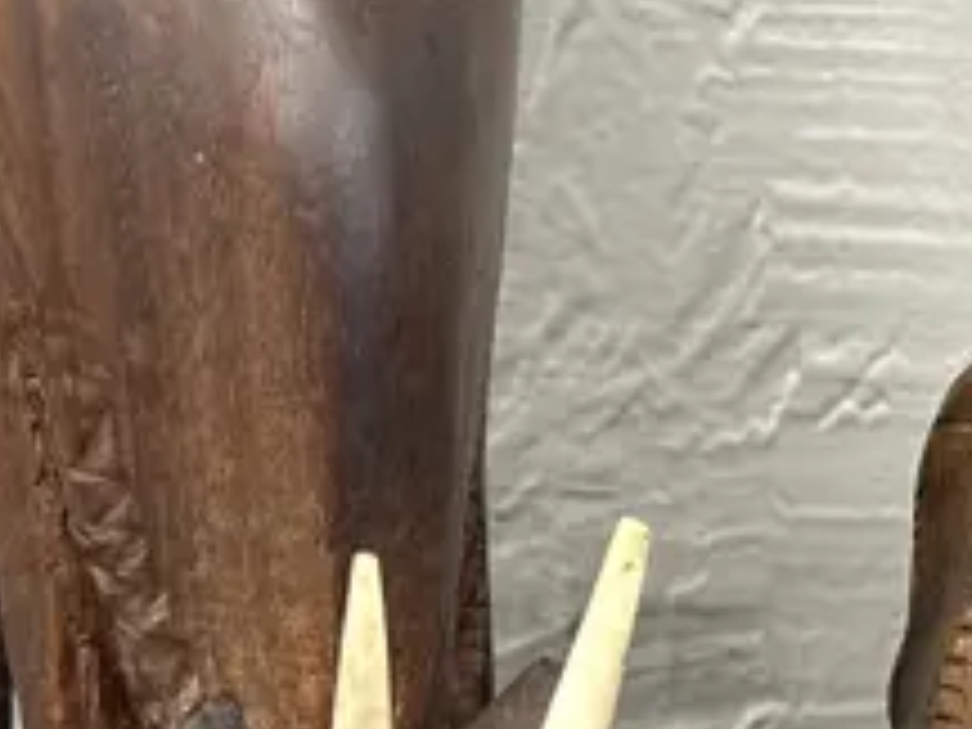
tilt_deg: -11.9
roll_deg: +0.4
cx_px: 1467
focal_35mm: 114
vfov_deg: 13.0
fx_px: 3201
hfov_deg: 15.8
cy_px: 540
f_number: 1.78
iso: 160
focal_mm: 6.86
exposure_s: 1/50
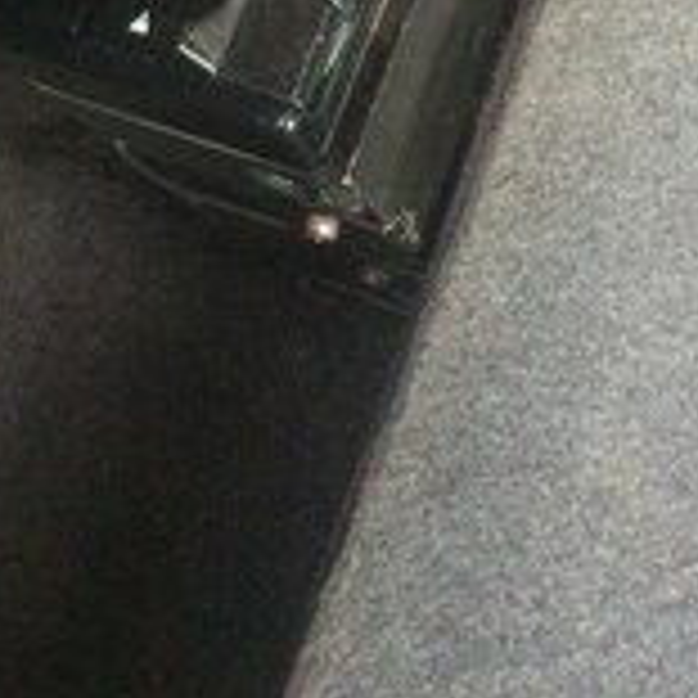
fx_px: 1871
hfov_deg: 21.1
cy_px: -153
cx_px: 428
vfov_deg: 19.8
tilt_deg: -64.4
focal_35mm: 82
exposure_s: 1/20
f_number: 2.2
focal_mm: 4.15
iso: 320
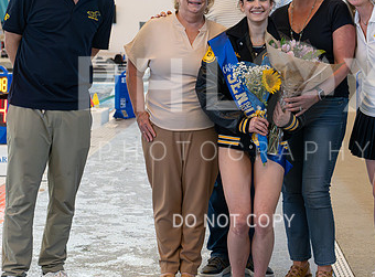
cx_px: 217
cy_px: 102
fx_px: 1131
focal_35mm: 105
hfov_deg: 18.8
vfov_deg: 13.9
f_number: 5
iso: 5000
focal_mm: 52
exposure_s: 1/160
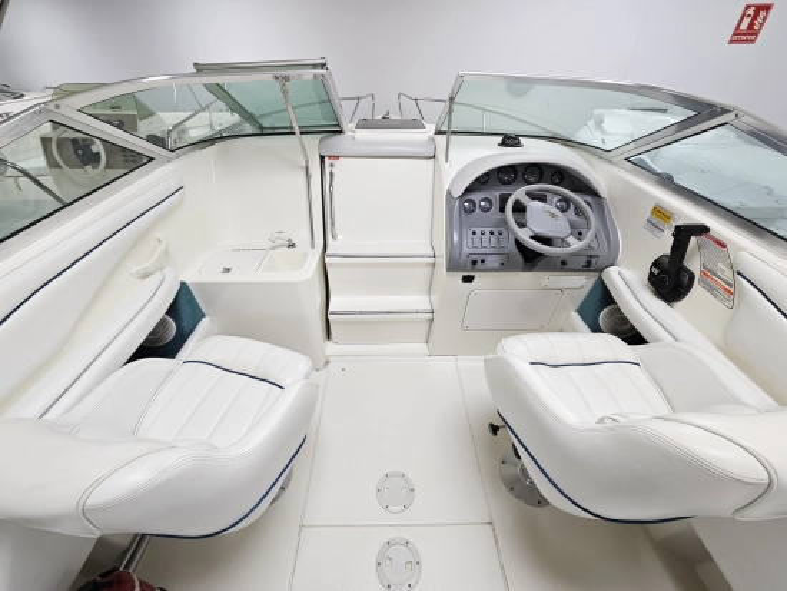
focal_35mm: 13
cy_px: 296
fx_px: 296
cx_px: 394
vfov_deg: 90.0
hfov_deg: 106.2
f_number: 2.2
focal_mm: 2.2
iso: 50
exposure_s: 1/50
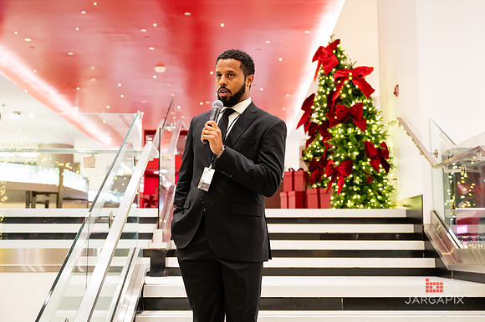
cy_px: 153
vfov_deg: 29.2
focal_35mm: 46
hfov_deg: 42.8
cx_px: 246
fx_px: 619
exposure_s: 1/160
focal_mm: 43
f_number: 3.2
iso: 1250
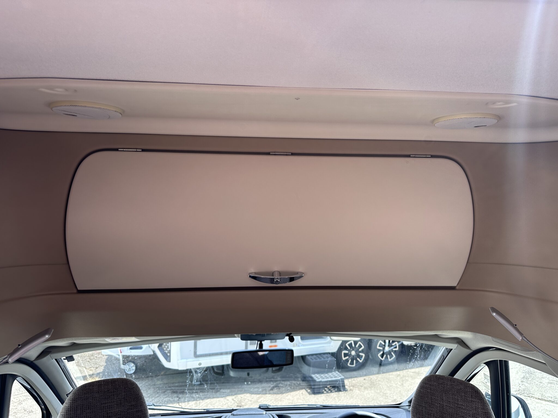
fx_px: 387
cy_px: 209
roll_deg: -0.7
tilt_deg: +4.9
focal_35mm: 24
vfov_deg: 56.8
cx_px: 279
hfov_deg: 71.6
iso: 80
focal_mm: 6.86
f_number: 1.78
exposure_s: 1/424
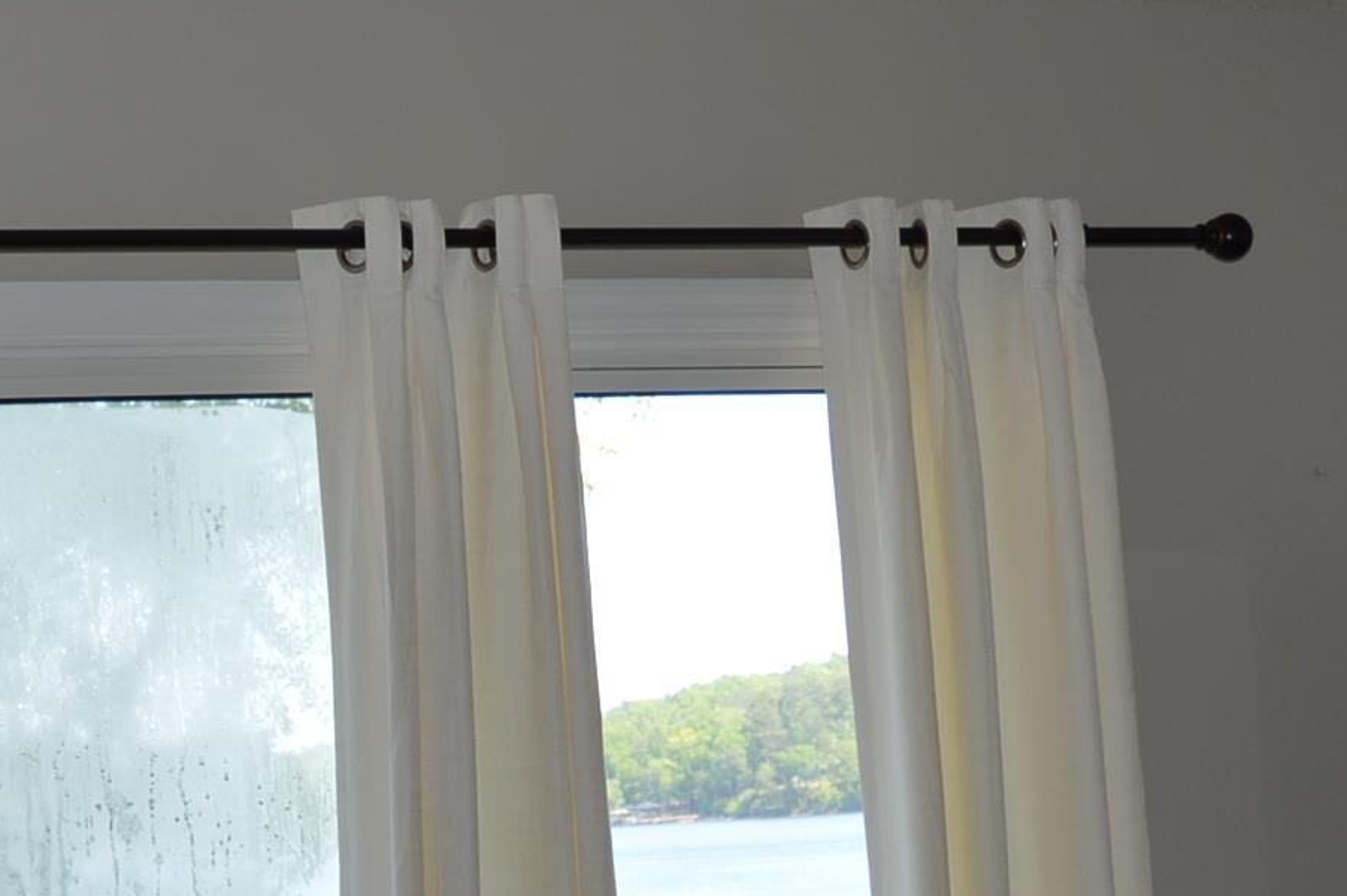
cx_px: 399
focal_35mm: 90
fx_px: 3365
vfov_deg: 14.8
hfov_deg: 22.5
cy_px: 948
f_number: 4
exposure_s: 1/160
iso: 100
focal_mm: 18
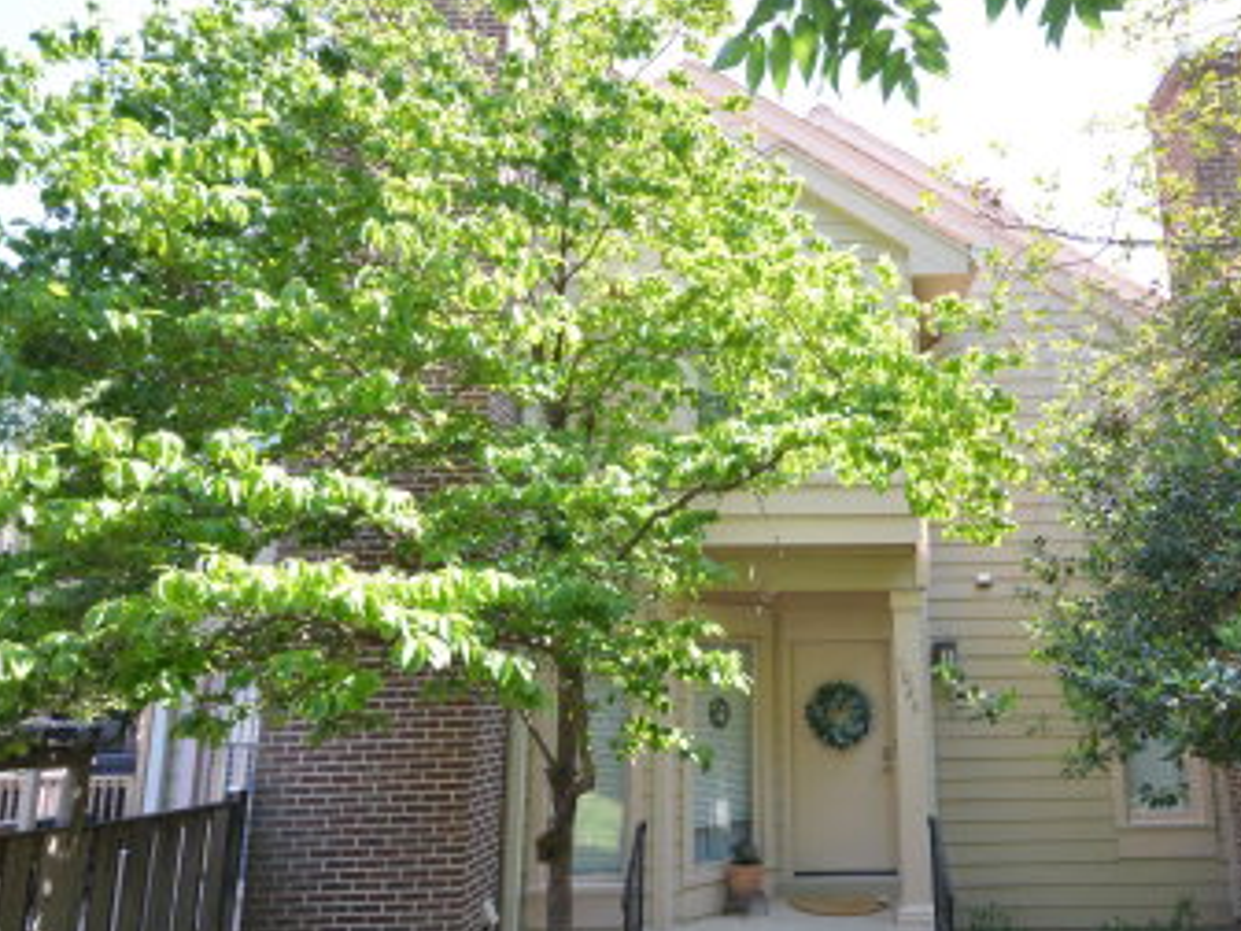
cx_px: 794
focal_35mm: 22
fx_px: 789
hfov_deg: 74.7
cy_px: 541
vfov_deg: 60.7
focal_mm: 10
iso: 280
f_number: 5.6
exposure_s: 1/125
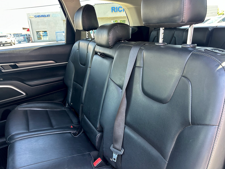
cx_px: 112
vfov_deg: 53.1
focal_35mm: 26
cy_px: 84
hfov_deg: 67.3
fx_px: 169
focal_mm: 5.7
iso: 125
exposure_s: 1/76
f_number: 1.5
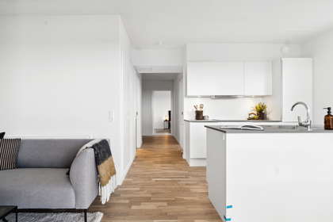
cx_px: 166
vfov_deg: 72.1
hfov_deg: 95.0
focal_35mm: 16
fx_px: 153
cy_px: 111
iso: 500
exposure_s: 1/30
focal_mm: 11
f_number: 8
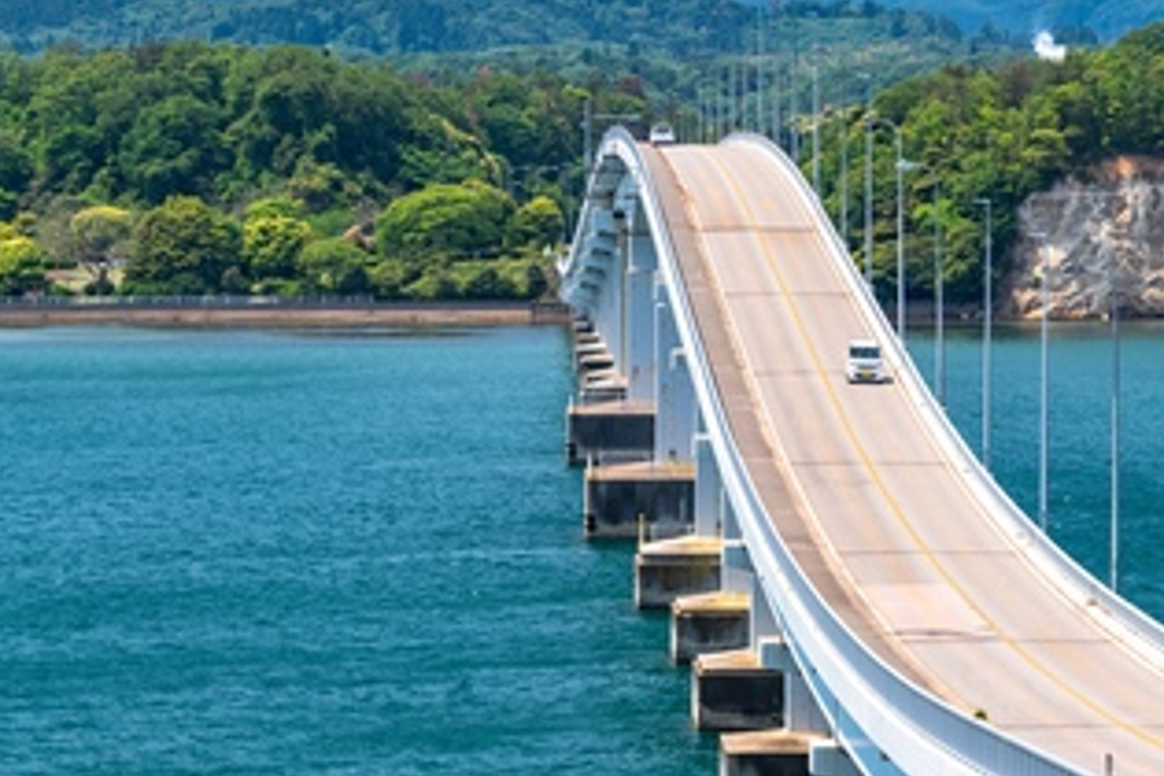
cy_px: 427
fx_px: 8471
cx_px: 643
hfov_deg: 7.9
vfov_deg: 5.2
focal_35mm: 262
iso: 320
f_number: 8
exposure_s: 1/400
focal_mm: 206
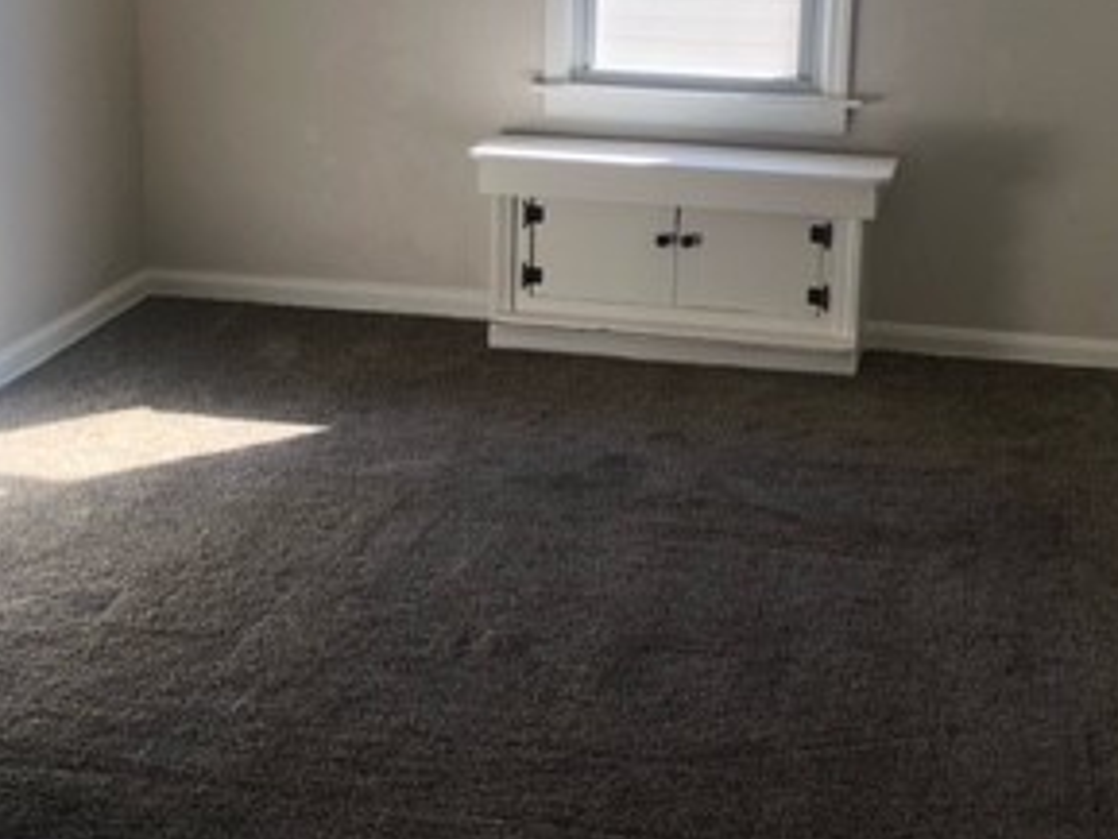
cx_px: 615
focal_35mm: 62
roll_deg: -1.5
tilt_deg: -13.4
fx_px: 2003
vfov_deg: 23.5
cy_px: 224
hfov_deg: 31.2
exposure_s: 1/120
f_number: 1.8
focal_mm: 3.99
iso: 40
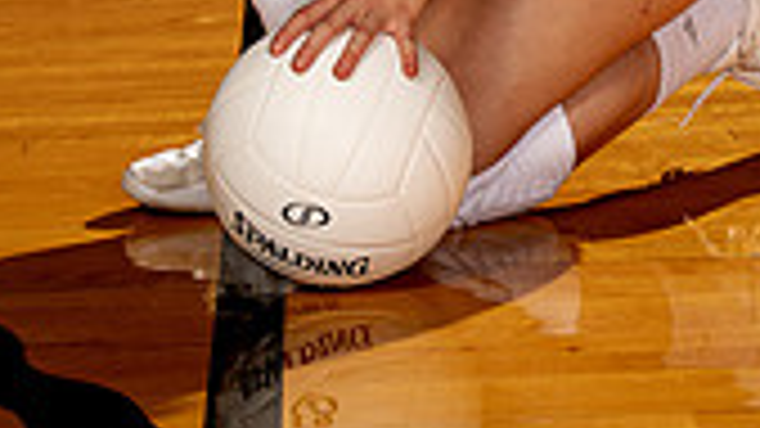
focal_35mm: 195
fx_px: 3929
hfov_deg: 11.0
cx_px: 436
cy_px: -541
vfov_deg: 6.0
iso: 100
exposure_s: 1/250
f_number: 8
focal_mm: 70
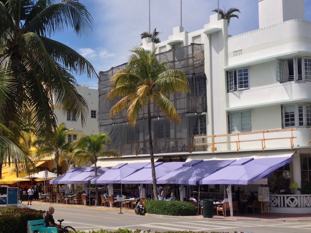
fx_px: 557
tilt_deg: +2.0
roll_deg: +0.7
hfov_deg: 30.5
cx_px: 63
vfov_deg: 23.6
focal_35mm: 62
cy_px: 133
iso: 50
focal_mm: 4.28
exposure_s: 1/1727
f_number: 2.4
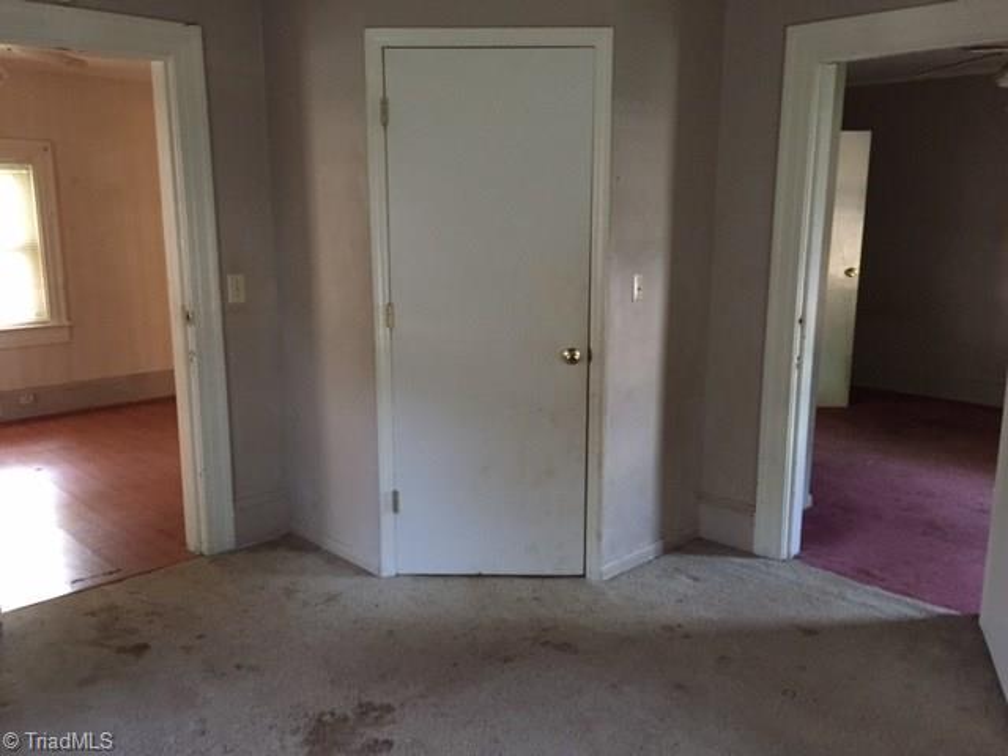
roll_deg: -1.1
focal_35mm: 29
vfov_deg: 48.2
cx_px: 504
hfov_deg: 61.7
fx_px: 844
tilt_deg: -10.6
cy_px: 378
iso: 400
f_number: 2.2
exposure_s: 1/15
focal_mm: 4.15
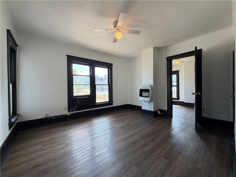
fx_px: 95
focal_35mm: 14
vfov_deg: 85.7
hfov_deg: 102.1
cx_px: 118
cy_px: 88
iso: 100
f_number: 2.2
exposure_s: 1/120
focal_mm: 2.22
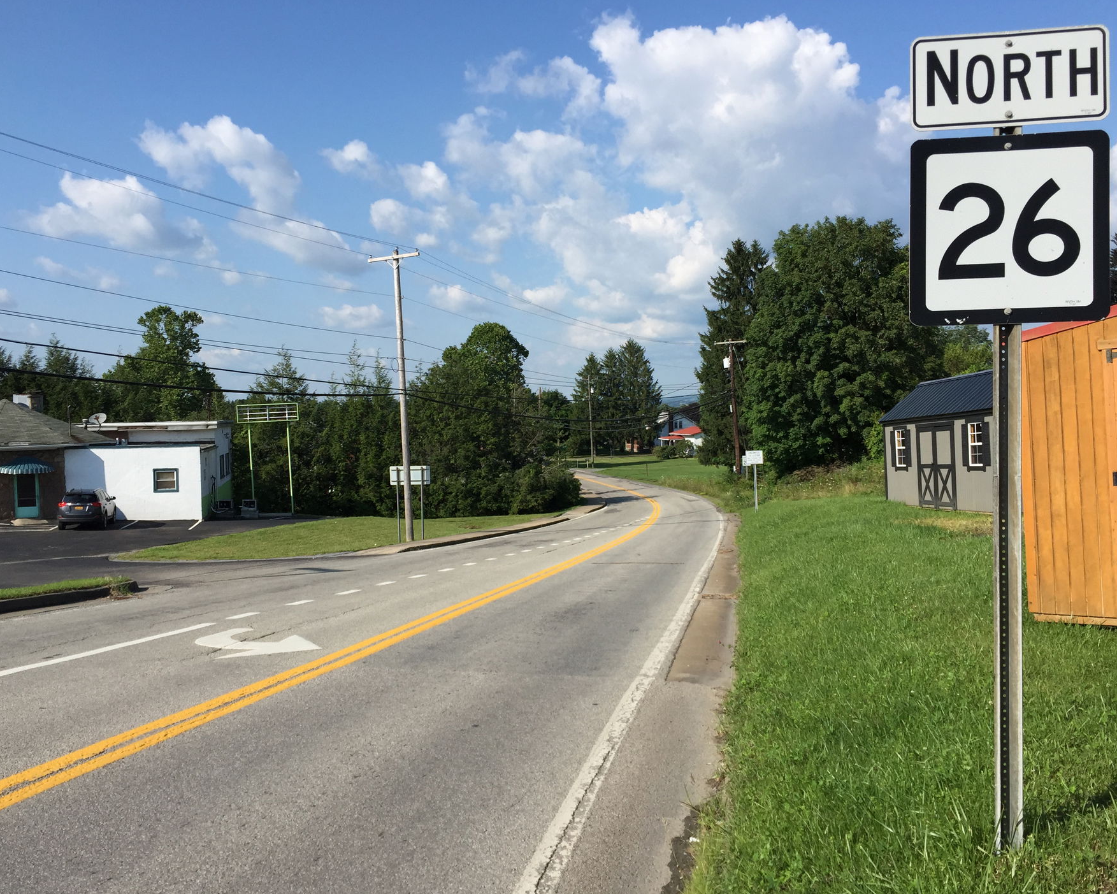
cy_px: 453
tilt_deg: -1.8
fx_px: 1025
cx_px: 537
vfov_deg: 47.1
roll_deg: -1.1
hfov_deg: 57.2
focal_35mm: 31
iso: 32
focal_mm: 4.15
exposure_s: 1/1980
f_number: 2.2
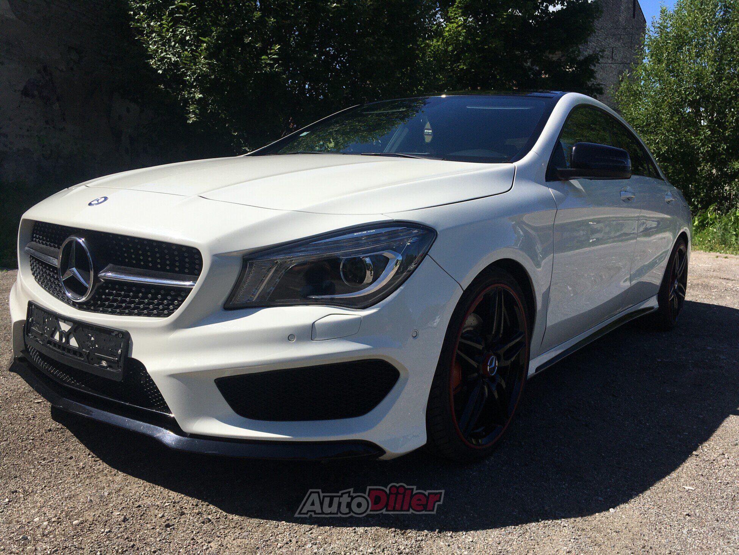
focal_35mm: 29
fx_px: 619
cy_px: 278
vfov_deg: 48.2
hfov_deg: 61.7
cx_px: 370
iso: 25
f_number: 2.2
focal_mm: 4.15
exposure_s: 1/2481
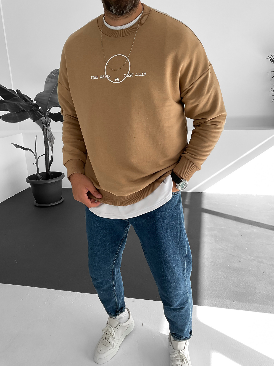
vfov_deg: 61.7
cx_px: 137
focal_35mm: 29
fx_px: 306
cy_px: 183
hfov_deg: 48.2
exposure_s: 1/240
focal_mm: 3
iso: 16
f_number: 1.8
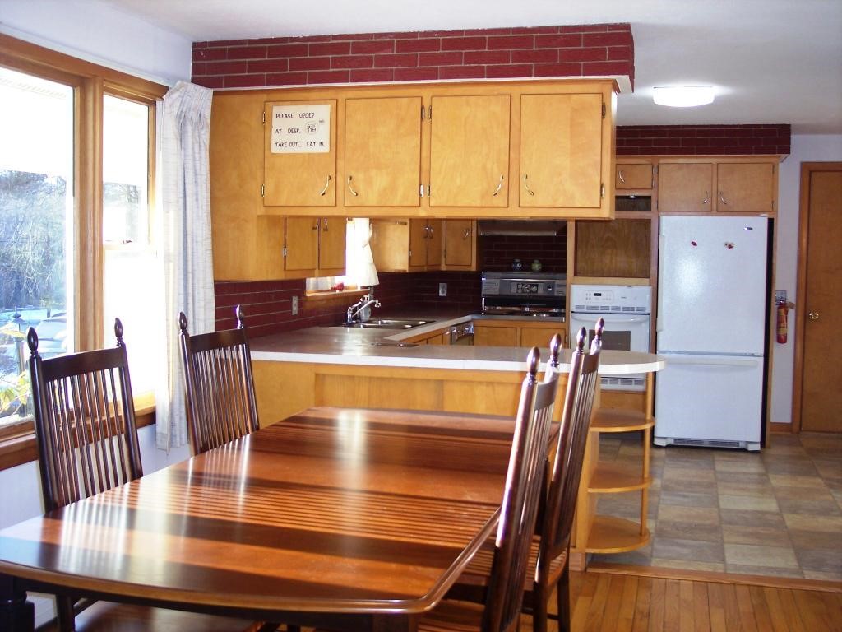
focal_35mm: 39
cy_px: 316
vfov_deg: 36.8
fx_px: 949
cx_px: 421
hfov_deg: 47.9
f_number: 2.8
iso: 140
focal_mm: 8
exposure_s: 1/60
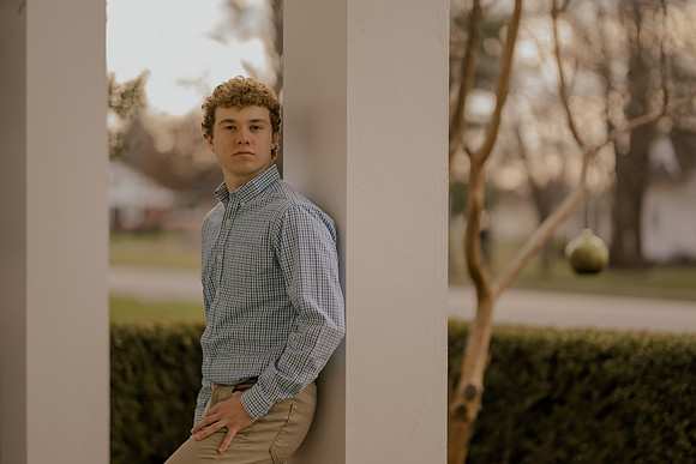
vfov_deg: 16.1
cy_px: 232
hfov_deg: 23.9
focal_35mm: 85
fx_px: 1644
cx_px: 348
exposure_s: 1/500
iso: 100
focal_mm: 85
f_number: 1.4
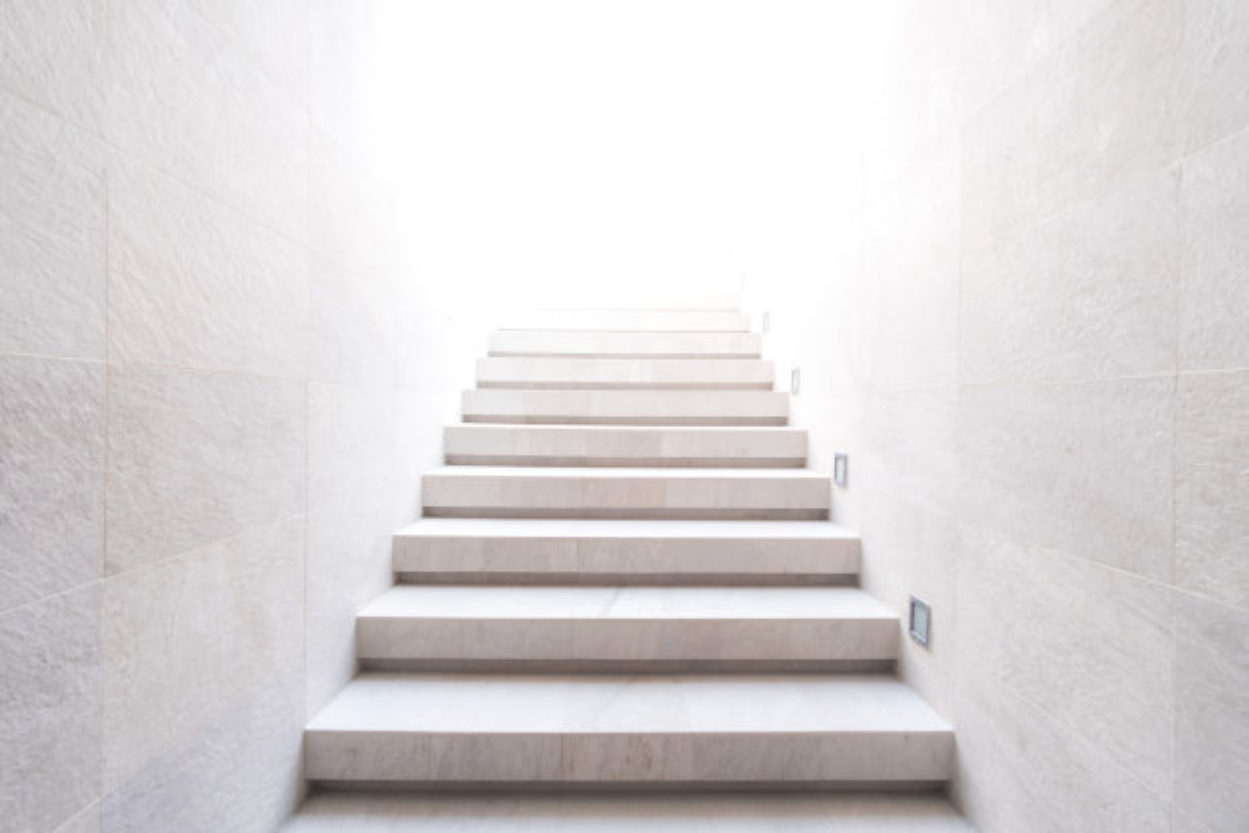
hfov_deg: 90.0
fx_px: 624
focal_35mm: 18
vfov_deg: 67.4
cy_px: 416
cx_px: 624
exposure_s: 1/20
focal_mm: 12
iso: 200
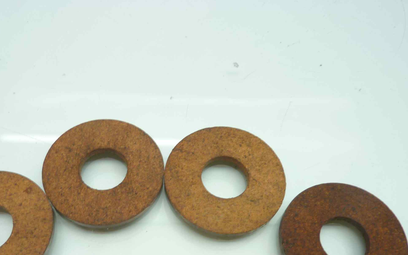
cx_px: 169
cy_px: 199
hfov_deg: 55.0
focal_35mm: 35
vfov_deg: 35.3
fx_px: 389
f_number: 3.3
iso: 80
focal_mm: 4.1
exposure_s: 1/15
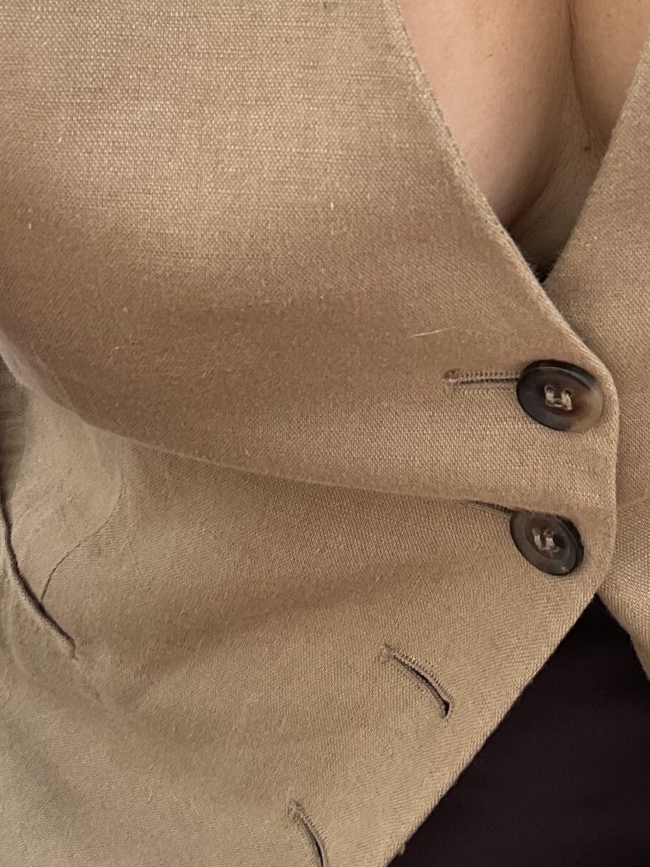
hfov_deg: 22.4
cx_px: 581
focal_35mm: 64
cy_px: -1
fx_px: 1602
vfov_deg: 28.4
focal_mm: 2.71
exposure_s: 1/199
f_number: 2.2
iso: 25
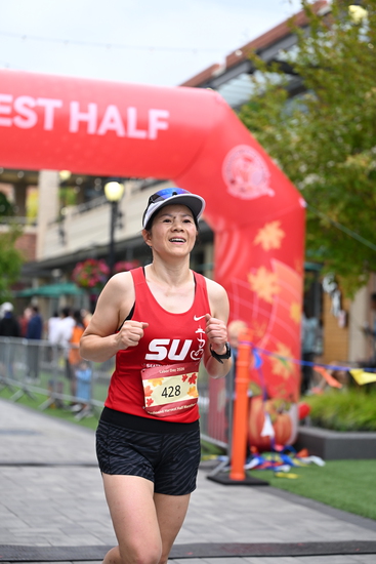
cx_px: 188
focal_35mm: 70
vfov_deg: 28.8
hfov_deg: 19.5
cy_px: 282
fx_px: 1096
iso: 640
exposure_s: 1/2000
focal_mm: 70
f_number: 2.8
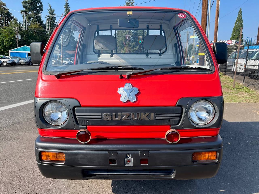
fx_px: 187
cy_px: 97
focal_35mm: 25
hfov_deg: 69.4
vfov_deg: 54.9
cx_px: 130
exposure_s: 1/1493
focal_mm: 5.1
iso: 32
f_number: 1.6
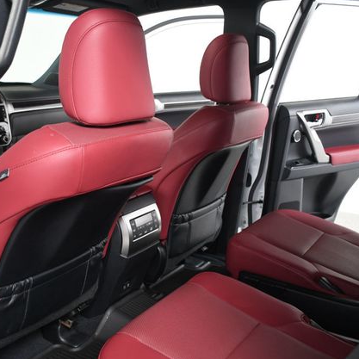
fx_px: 505
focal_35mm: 43
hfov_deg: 38.8
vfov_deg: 39.2
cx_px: 126
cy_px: 182
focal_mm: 22
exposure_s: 1/160
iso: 100
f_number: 3.5
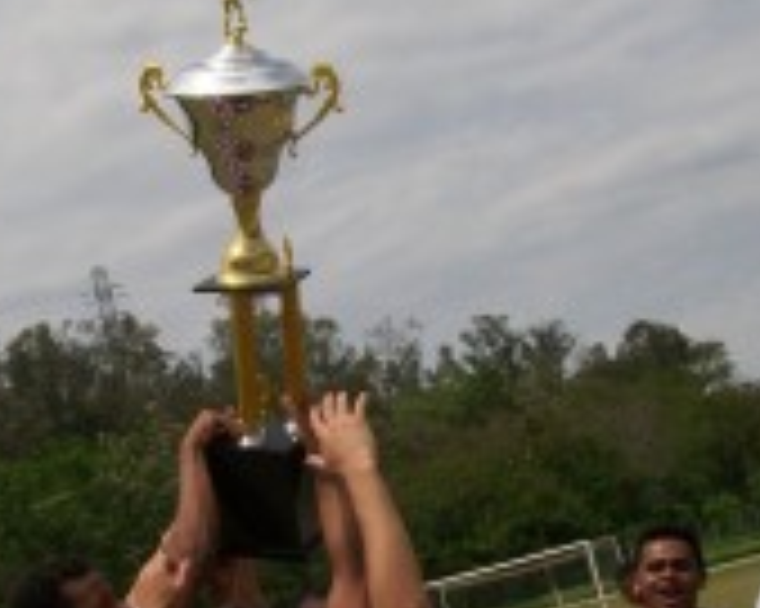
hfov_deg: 26.1
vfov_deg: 20.9
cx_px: 360
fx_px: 1641
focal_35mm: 73
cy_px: 421
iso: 64
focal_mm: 6
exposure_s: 1/1000
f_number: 4.8
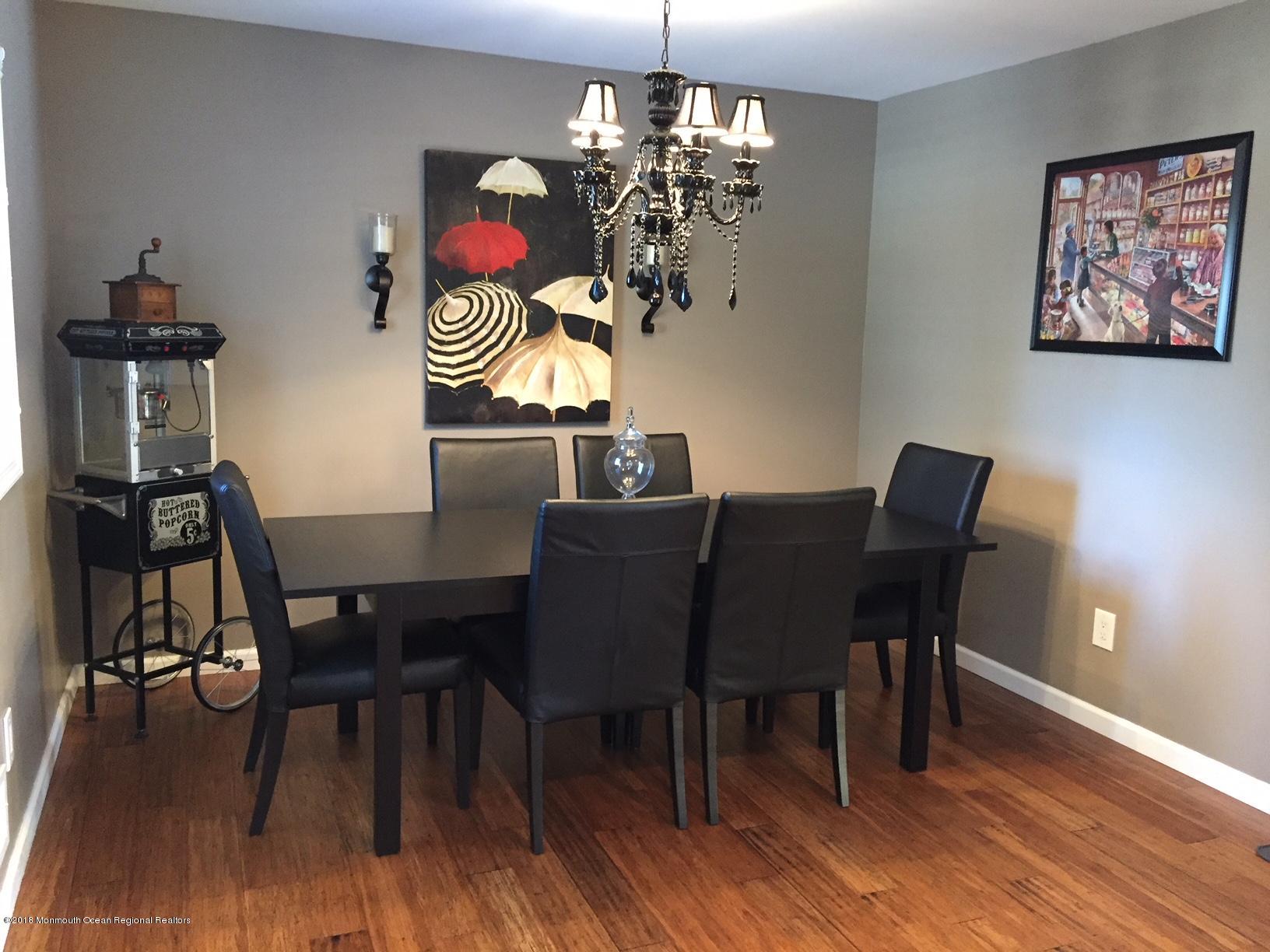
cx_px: 635
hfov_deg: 61.7
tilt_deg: -9.0
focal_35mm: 29
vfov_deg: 48.2
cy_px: 476
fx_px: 1064
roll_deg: -1.4
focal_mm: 4.15
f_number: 2.2
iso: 320
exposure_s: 1/15
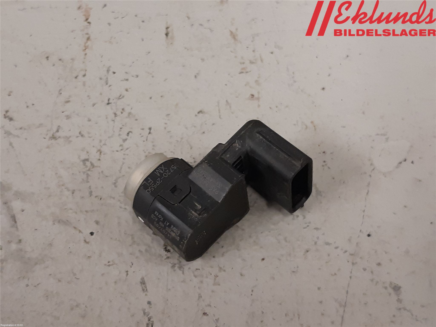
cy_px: 164
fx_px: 327
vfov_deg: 53.1
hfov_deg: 67.3
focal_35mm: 26
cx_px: 218
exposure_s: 1/50
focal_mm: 3.93
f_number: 1.7
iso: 160
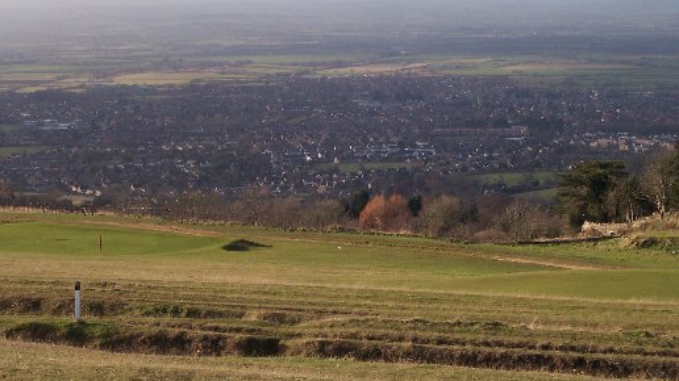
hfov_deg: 25.0
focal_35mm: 85
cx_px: 401
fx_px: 1530
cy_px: 79
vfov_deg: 14.1
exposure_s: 1/350
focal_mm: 13.3
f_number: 5.6
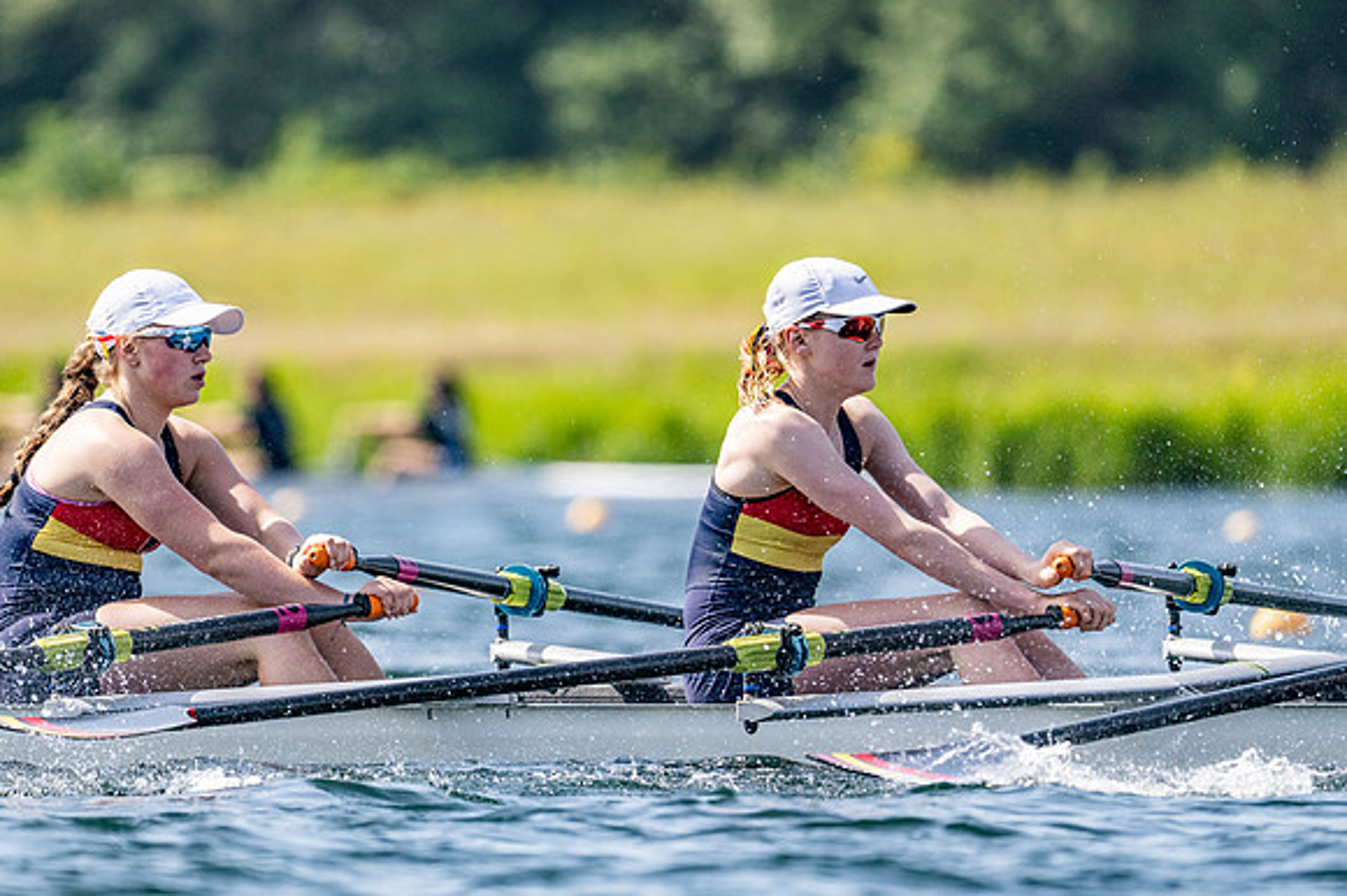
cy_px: 448
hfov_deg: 3.4
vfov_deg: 2.3
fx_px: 22436
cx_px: 674
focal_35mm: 600
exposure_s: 1/2500
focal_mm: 400
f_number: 4.5
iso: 280
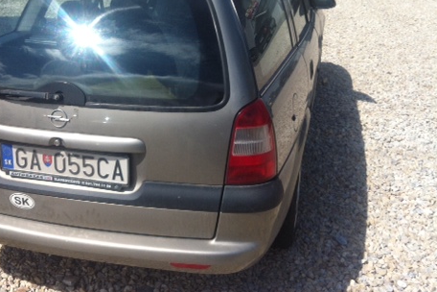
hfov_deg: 38.5
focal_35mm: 51
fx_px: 619
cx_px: 154
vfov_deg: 26.4
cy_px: 112
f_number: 2.8
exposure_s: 1/1774
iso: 80
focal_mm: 3.85
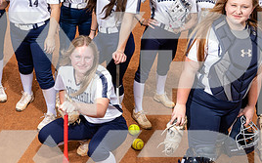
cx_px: 121
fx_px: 378
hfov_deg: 38.2
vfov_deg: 24.3
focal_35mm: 53
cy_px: 64
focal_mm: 24
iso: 100
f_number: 6.3
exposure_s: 1/250
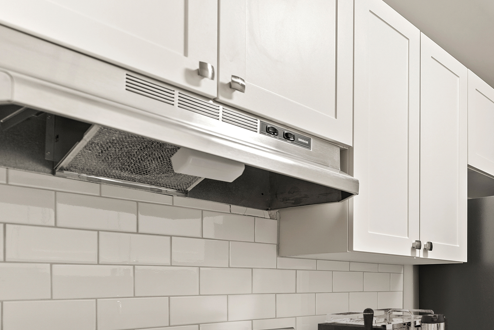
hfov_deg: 49.5
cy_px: 286
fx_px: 451
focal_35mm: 33
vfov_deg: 37.9
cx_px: 466
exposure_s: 1/8
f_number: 3.2
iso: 200
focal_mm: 15.4
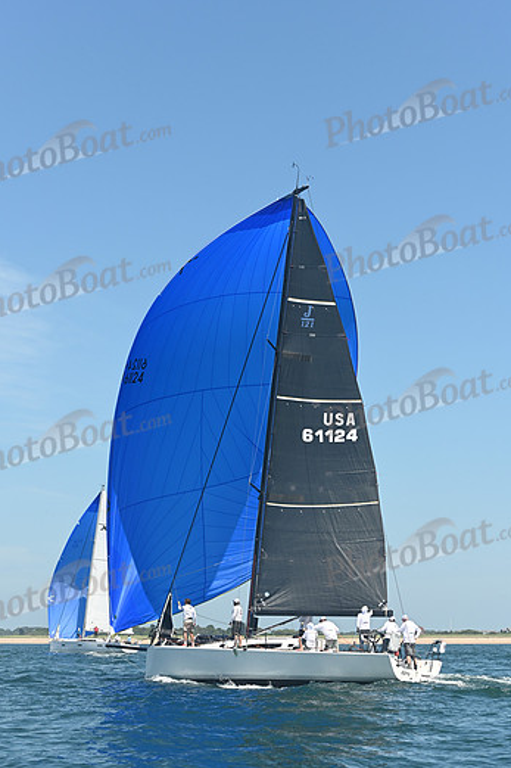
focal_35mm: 78
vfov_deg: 26.0
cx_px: 248
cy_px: 343
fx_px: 1662
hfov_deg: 17.5
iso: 320
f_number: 6.3
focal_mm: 70
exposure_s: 1/1000
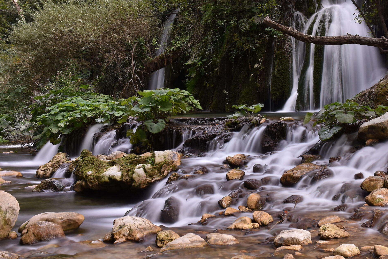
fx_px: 657
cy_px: 107
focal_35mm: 61
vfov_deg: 22.2
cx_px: 236
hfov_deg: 32.8
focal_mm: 32
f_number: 8
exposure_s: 10
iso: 250
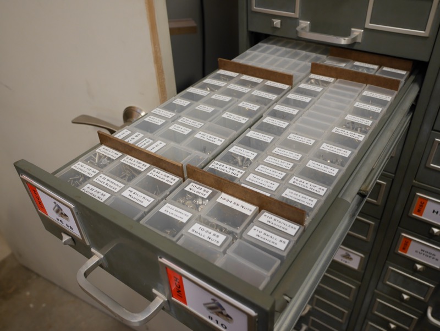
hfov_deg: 59.9
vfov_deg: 46.8
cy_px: 166
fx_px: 382
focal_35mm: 30
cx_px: 220
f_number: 4
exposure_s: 1/60
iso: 500
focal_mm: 15
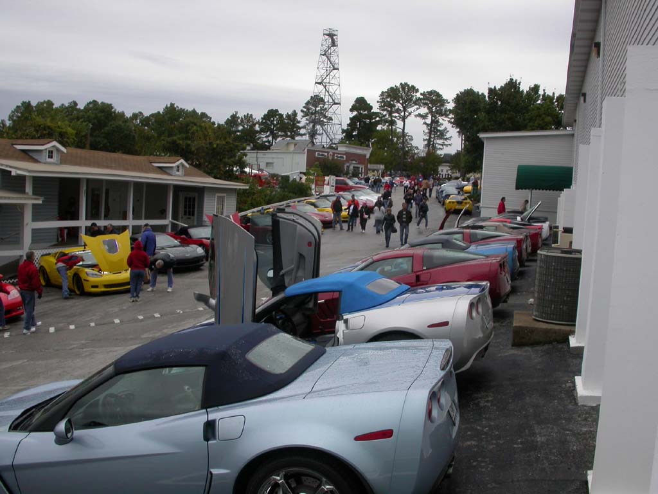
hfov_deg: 49.0
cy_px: 247
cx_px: 329
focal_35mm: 38
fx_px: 722
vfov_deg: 37.7
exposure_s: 1/272
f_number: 6.7
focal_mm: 7.85
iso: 100
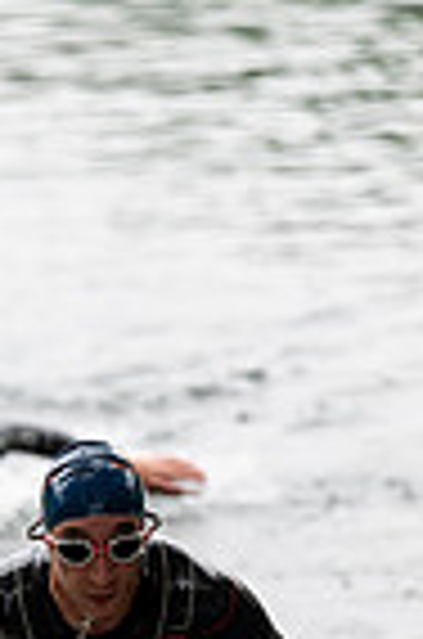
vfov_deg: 3.8
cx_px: -50
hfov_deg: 2.5
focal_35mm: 540
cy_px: 760
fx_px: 9564
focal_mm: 170
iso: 320
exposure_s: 1/400
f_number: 3.2
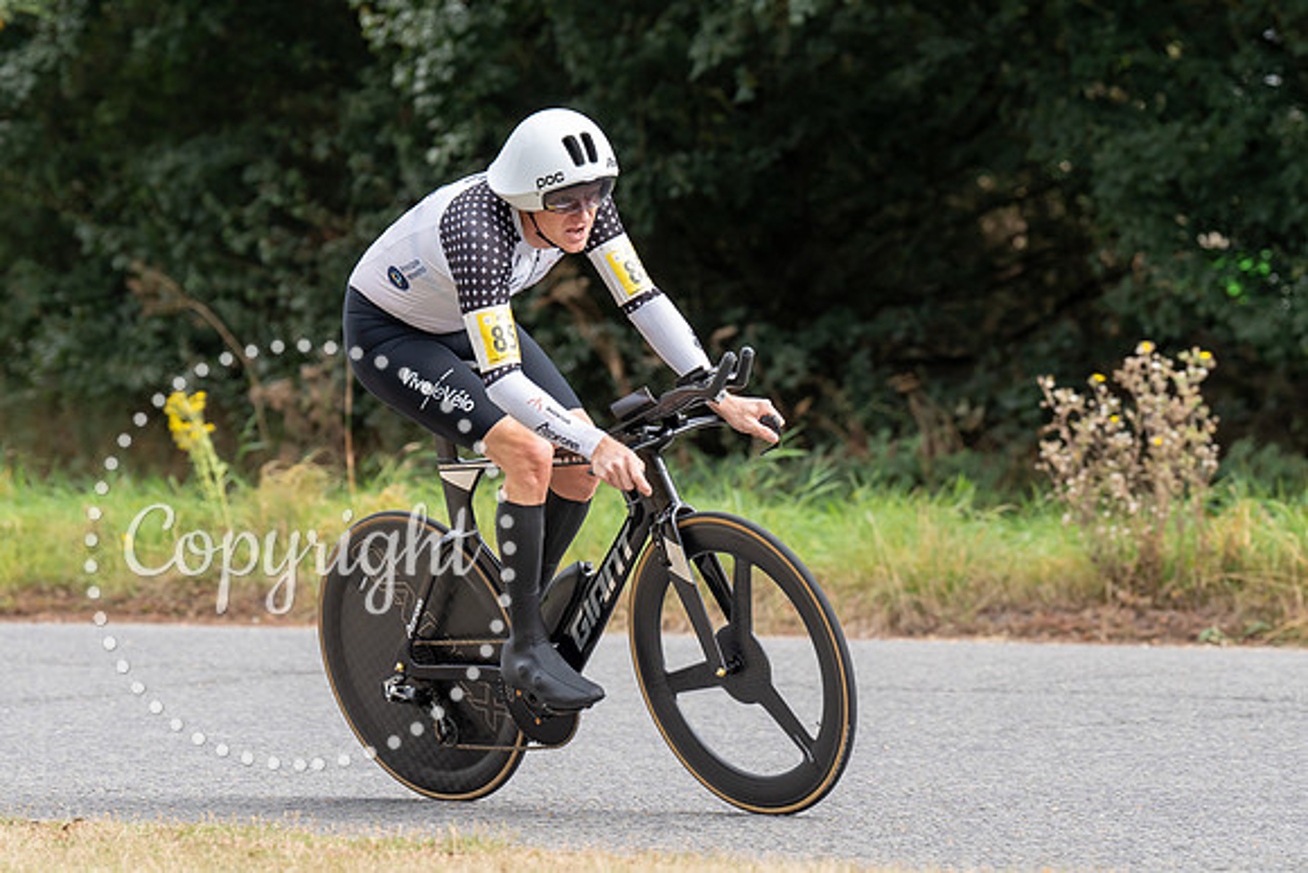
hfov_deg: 10.3
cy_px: 326
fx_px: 7237
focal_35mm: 199
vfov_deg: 6.9
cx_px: 715
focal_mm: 139
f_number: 4
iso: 400
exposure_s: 1/1000
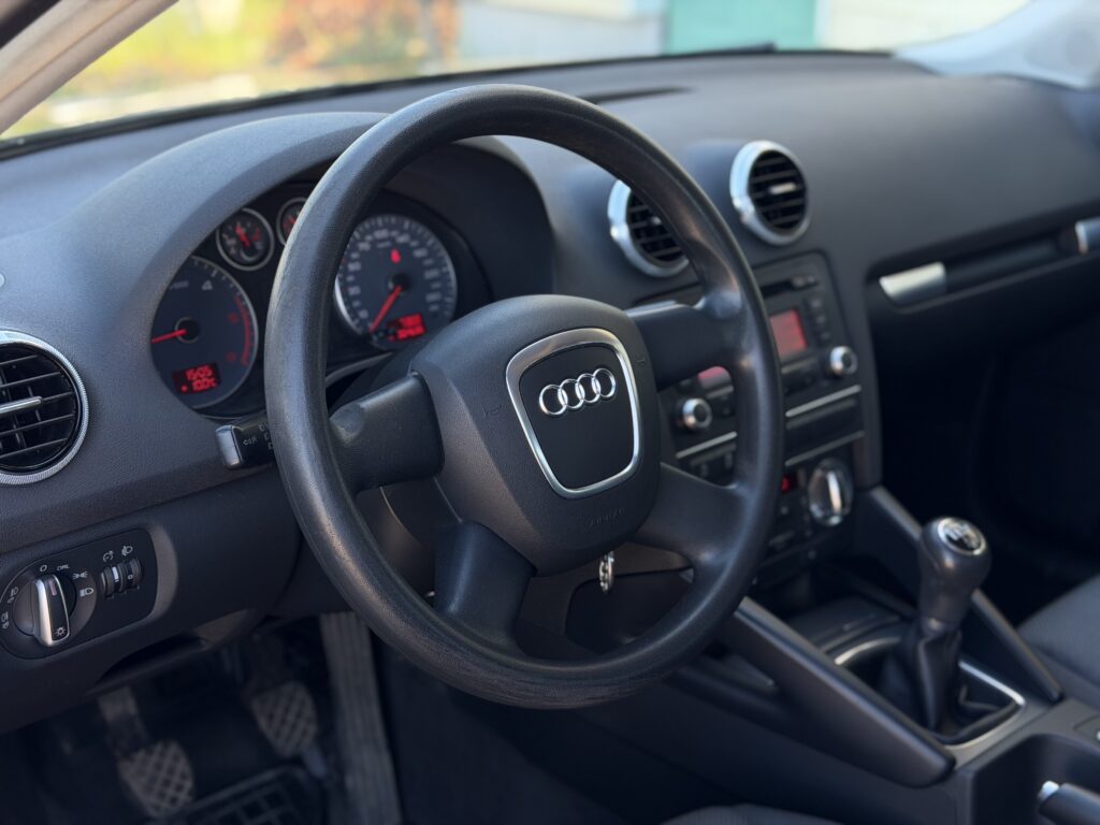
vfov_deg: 30.3
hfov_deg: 39.7
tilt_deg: -21.5
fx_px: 1525
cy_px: 412
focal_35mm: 48
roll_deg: -1.1
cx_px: 550
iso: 80
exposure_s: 1/138
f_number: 1.78
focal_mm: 6.76
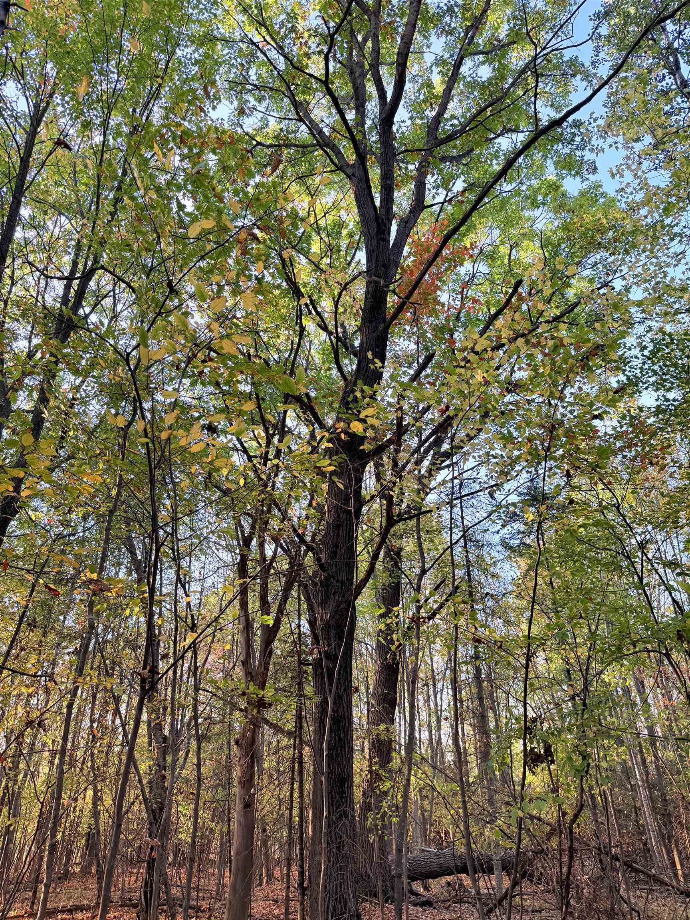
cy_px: 460
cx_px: 345
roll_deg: +1.1
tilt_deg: +31.3
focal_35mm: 24
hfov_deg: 56.8
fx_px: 638
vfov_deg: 71.6
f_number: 1.78
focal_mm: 6.76
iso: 100
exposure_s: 1/251
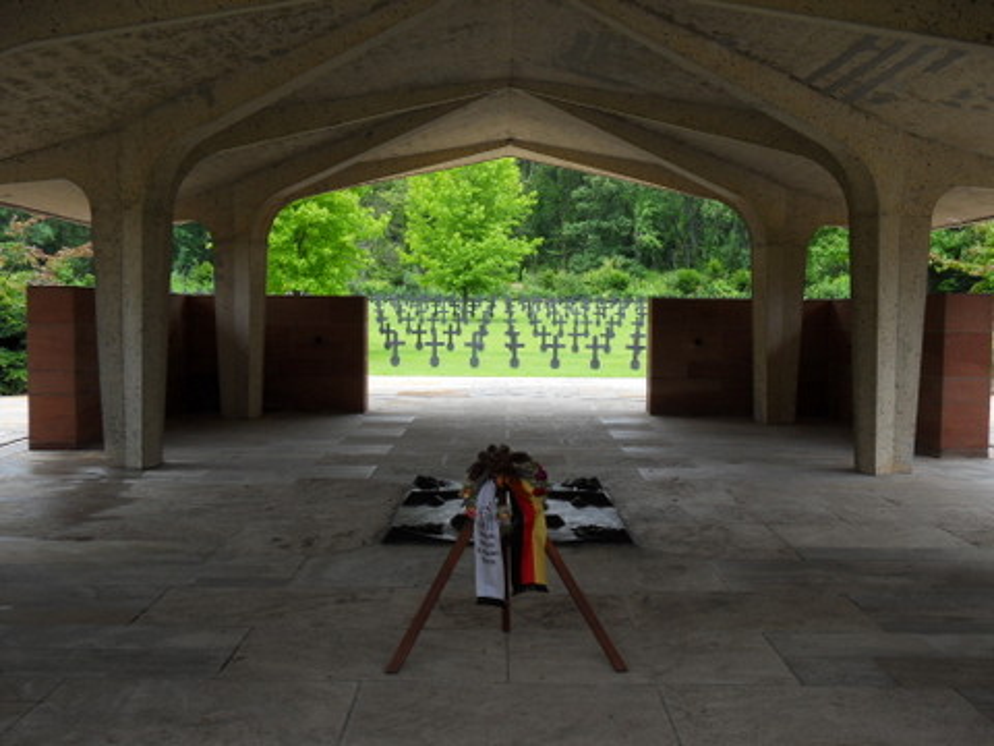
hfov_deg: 44.8
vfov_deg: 34.3
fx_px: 1206
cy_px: 373
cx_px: 497
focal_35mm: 42
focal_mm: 7.6
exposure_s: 1/180
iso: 80
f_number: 4.2
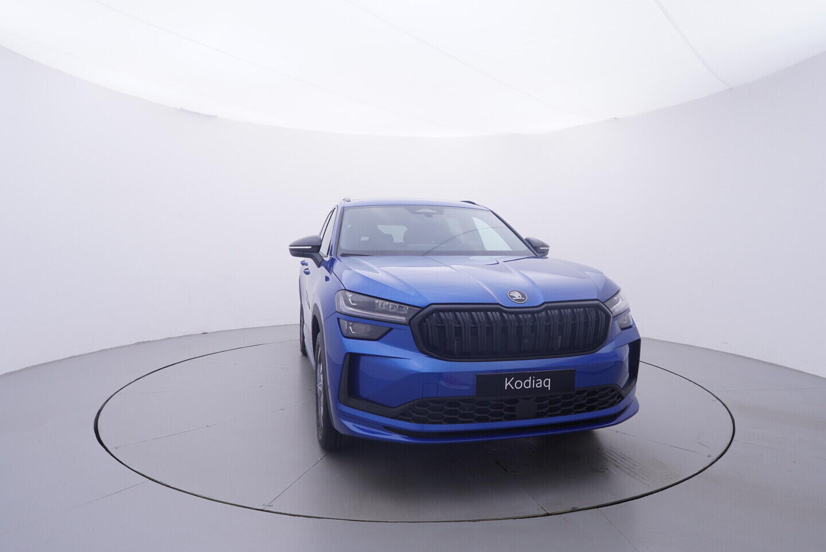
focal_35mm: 22
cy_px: 276
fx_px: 517
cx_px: 413
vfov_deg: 56.2
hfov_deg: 77.3
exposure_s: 1/80
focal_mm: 15
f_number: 5
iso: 200
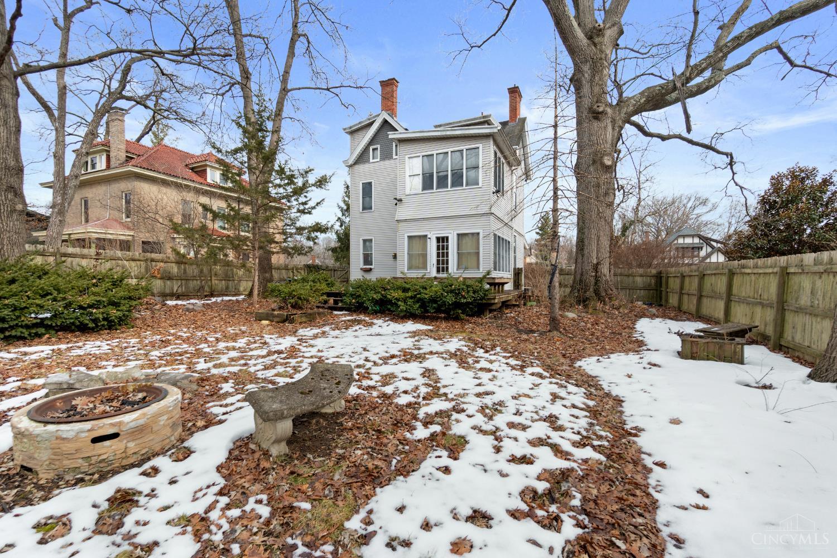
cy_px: 279
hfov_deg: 100.4
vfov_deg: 77.3
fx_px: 349
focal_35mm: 15
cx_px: 418
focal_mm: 10
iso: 400
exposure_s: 1/200
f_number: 8
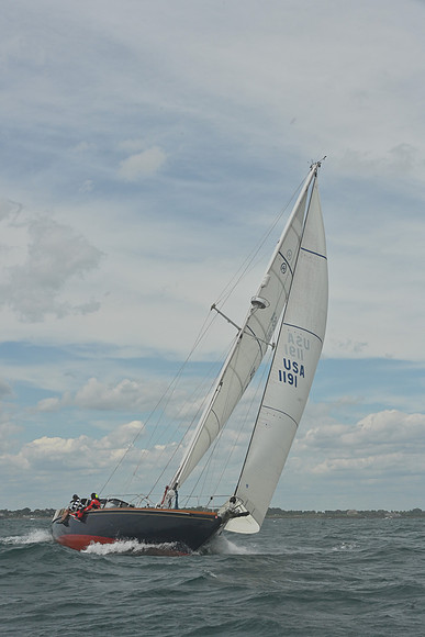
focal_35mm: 70
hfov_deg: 19.5
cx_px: 212
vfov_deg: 28.8
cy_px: 318
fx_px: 1239
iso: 320
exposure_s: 1/1250
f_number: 13
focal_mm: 70
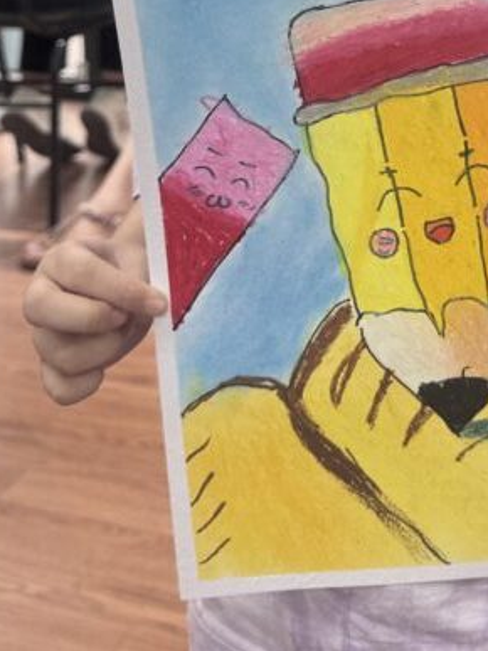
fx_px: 1166
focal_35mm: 62
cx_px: 395
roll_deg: +0.6
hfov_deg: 23.3
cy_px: -35
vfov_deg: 28.8
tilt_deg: -9.4
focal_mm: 6.76
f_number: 1.78
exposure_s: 1/209
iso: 64
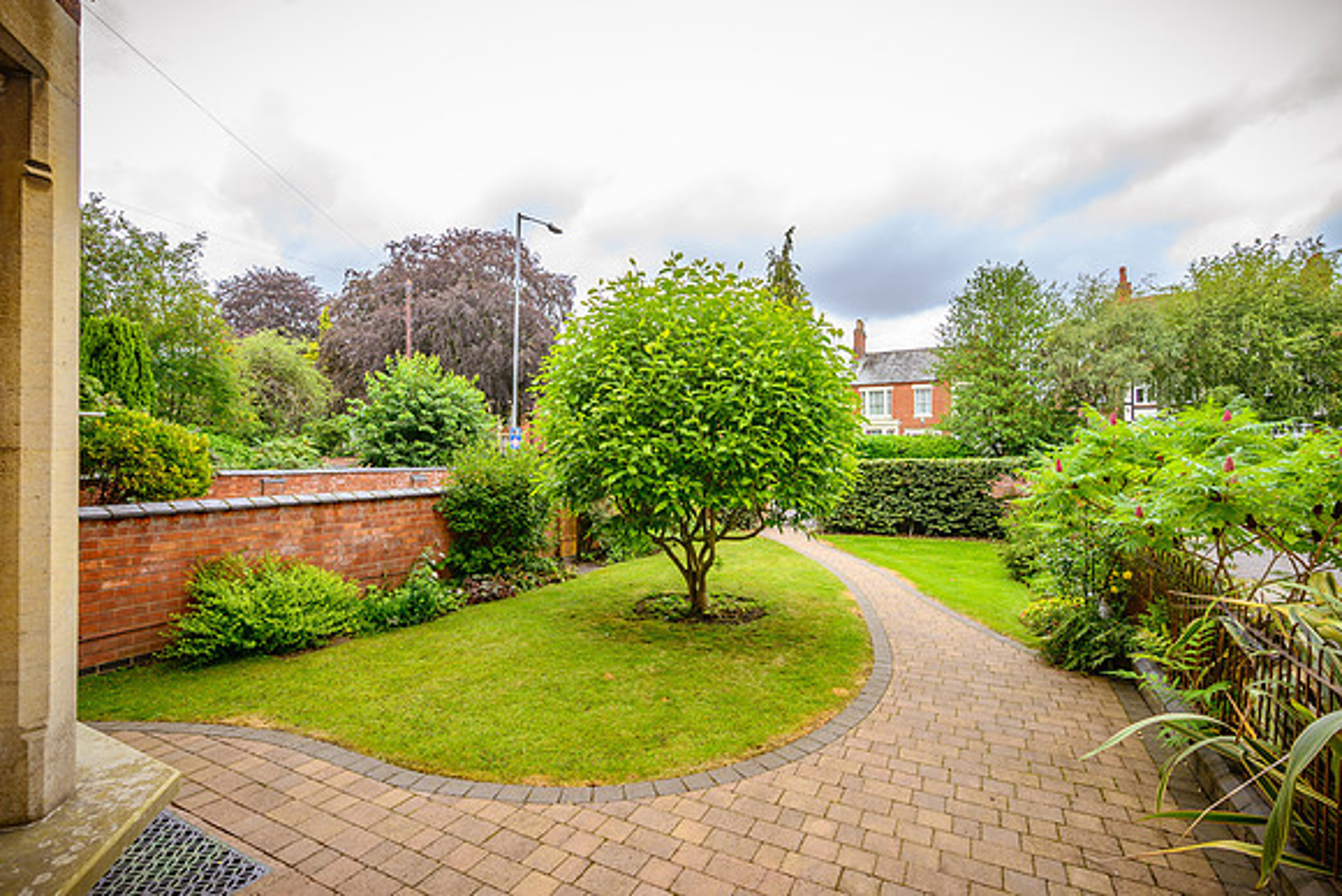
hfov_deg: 96.7
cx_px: 671
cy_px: 448
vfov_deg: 73.8
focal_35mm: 16
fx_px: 597
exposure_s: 1/60
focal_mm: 16
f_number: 8
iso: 100
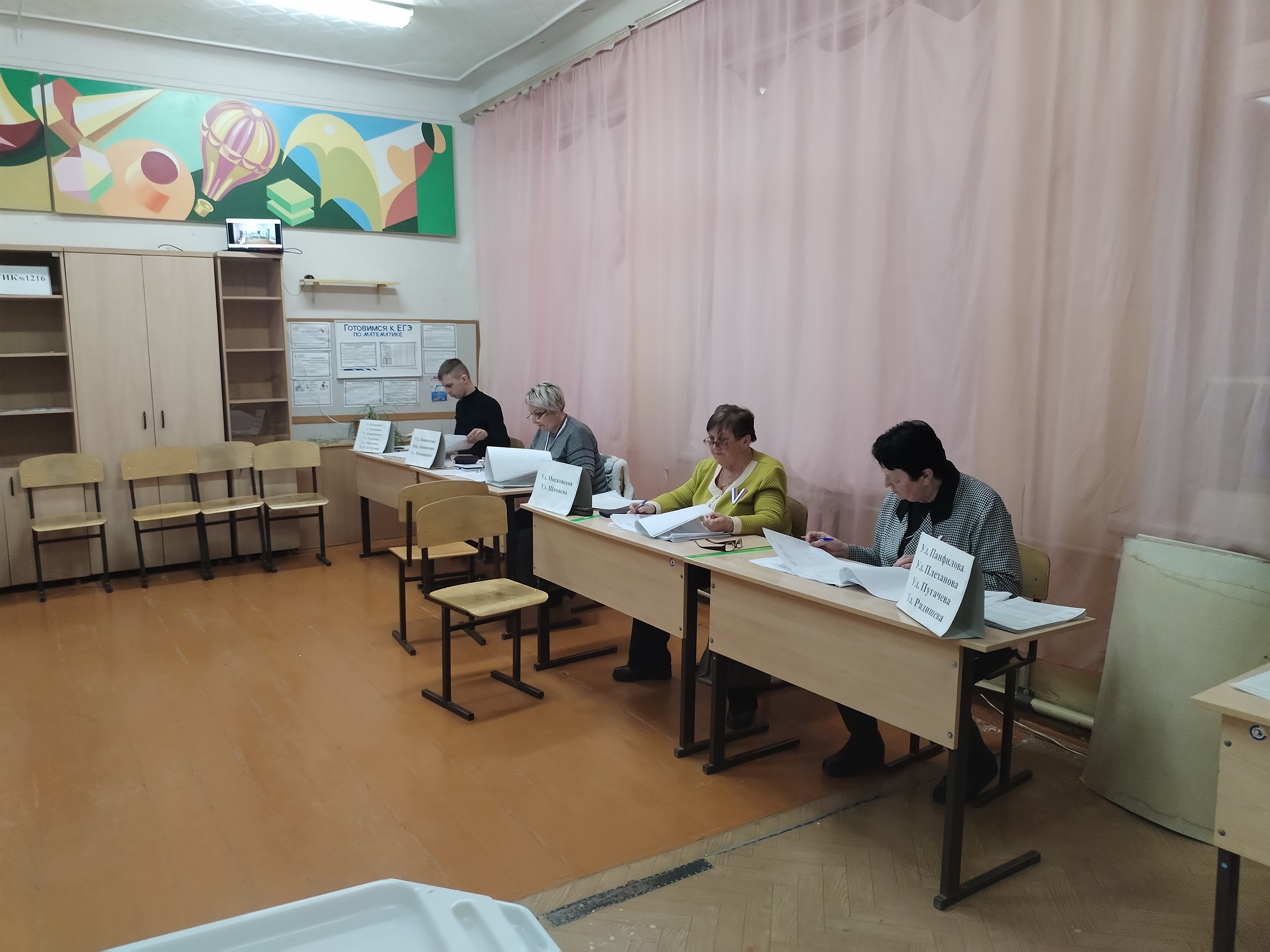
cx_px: 635
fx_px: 1064
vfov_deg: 48.2
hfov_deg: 61.7
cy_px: 476
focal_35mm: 29
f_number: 1.8
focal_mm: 4.75
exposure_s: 1/33.3
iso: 664
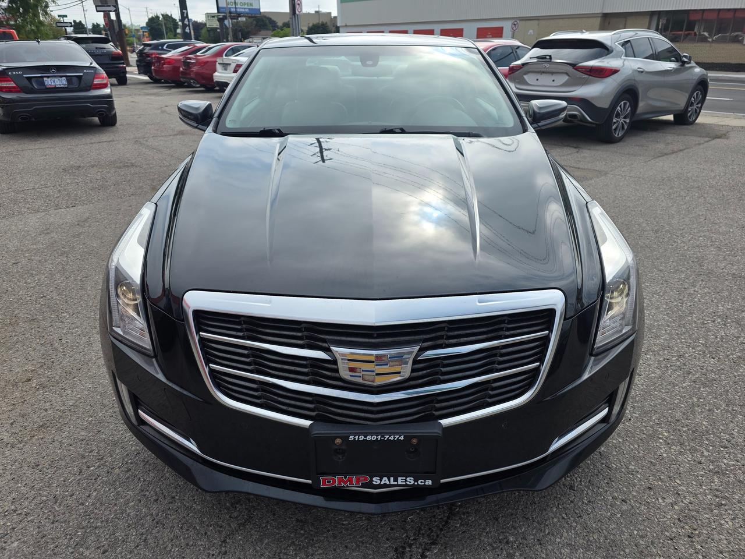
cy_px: 280
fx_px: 495
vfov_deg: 58.9
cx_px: 372
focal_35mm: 23
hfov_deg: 73.9
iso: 80
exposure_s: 1/4650
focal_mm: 6.3
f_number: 1.7
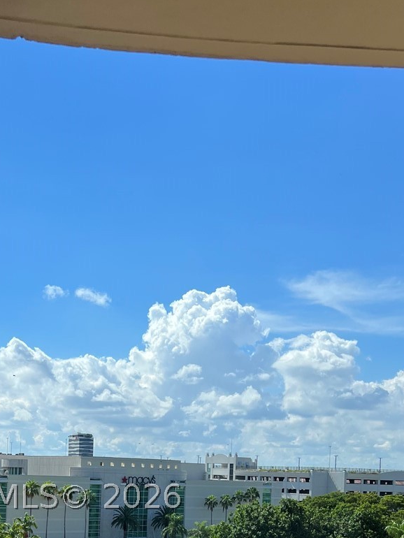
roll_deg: -3.9
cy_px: 497
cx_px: 140
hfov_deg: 26.9
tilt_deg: -1.2
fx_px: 840
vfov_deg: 33.4
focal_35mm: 54
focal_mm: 5.7
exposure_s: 1/2762
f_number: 1.5
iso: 50
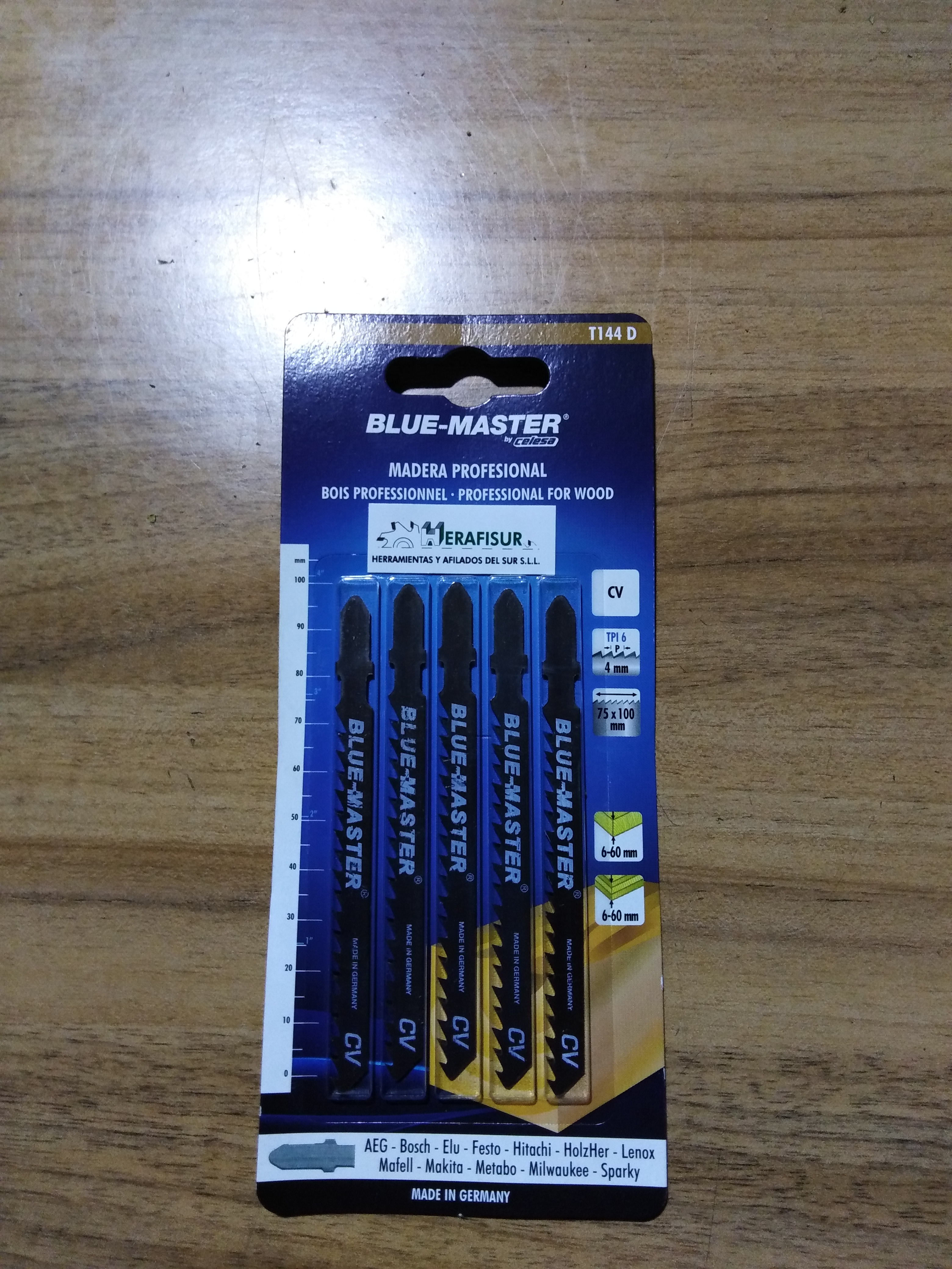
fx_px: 953
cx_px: 476
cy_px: 634
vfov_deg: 67.3
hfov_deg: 53.1
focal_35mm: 26
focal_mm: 3.46
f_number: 2.2
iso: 383
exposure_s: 1/20
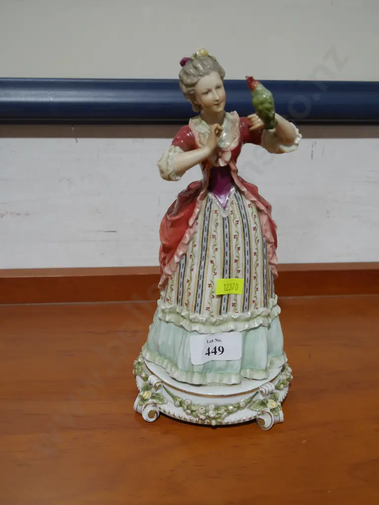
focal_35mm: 44
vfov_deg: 42.9
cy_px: 252
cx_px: 190
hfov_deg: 32.9
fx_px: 642
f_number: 4.7
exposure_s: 1/60
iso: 320
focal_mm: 22
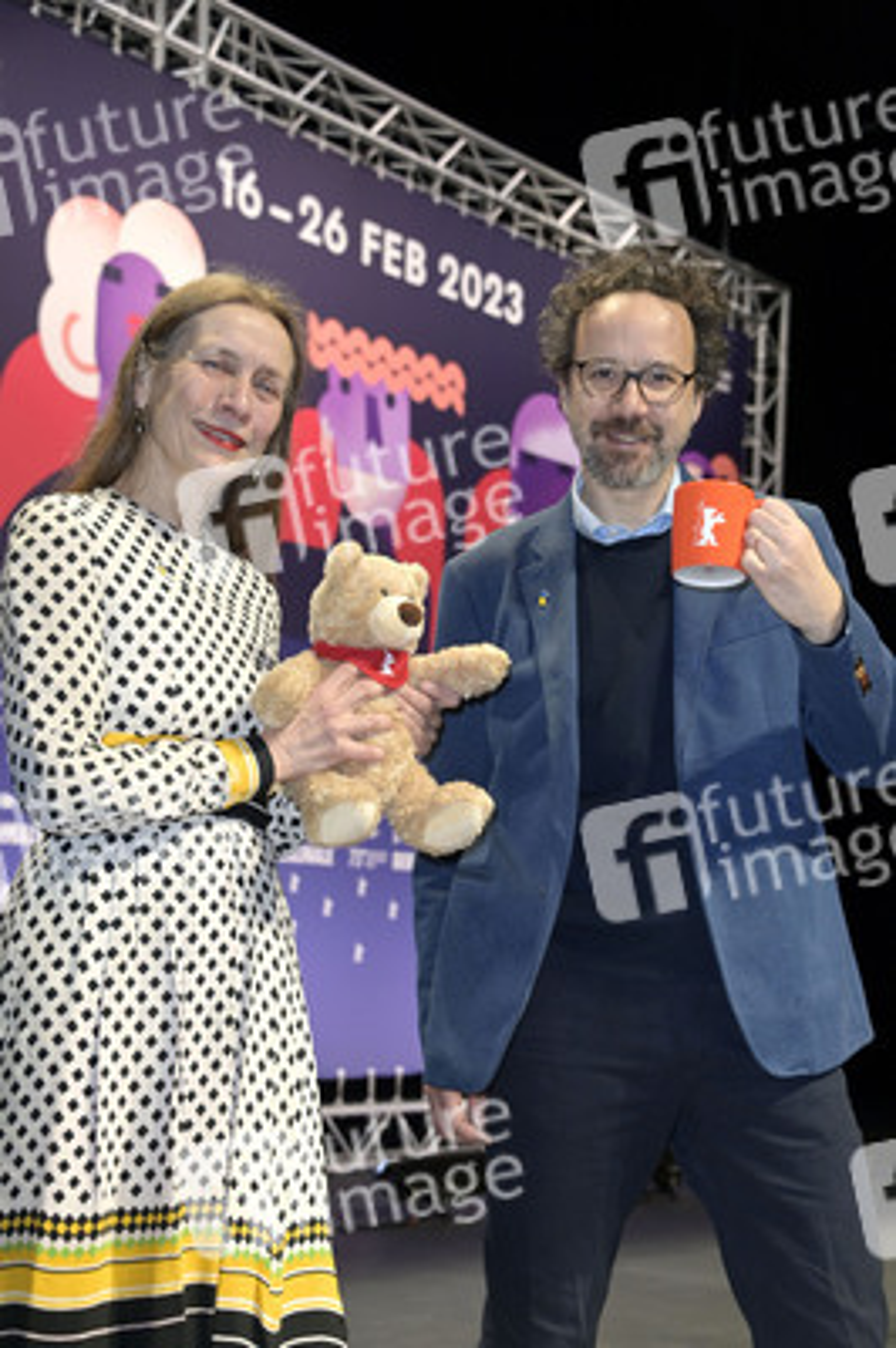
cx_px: 448
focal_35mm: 62
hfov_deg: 21.9
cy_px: 674
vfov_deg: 32.4
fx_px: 2319
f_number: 5.6
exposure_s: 1/100
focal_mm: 62
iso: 2000
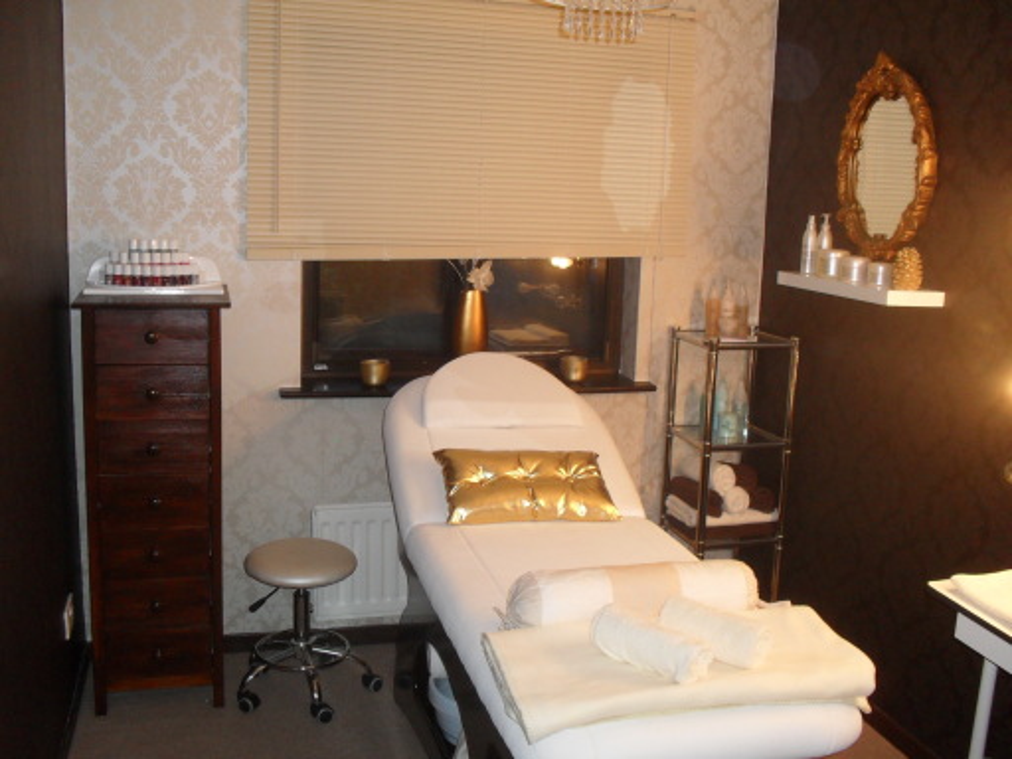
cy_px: 380
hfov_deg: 52.6
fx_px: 1023
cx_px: 506
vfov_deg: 40.7
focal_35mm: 35
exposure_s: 1/45
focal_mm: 6.3
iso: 200
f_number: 3.2
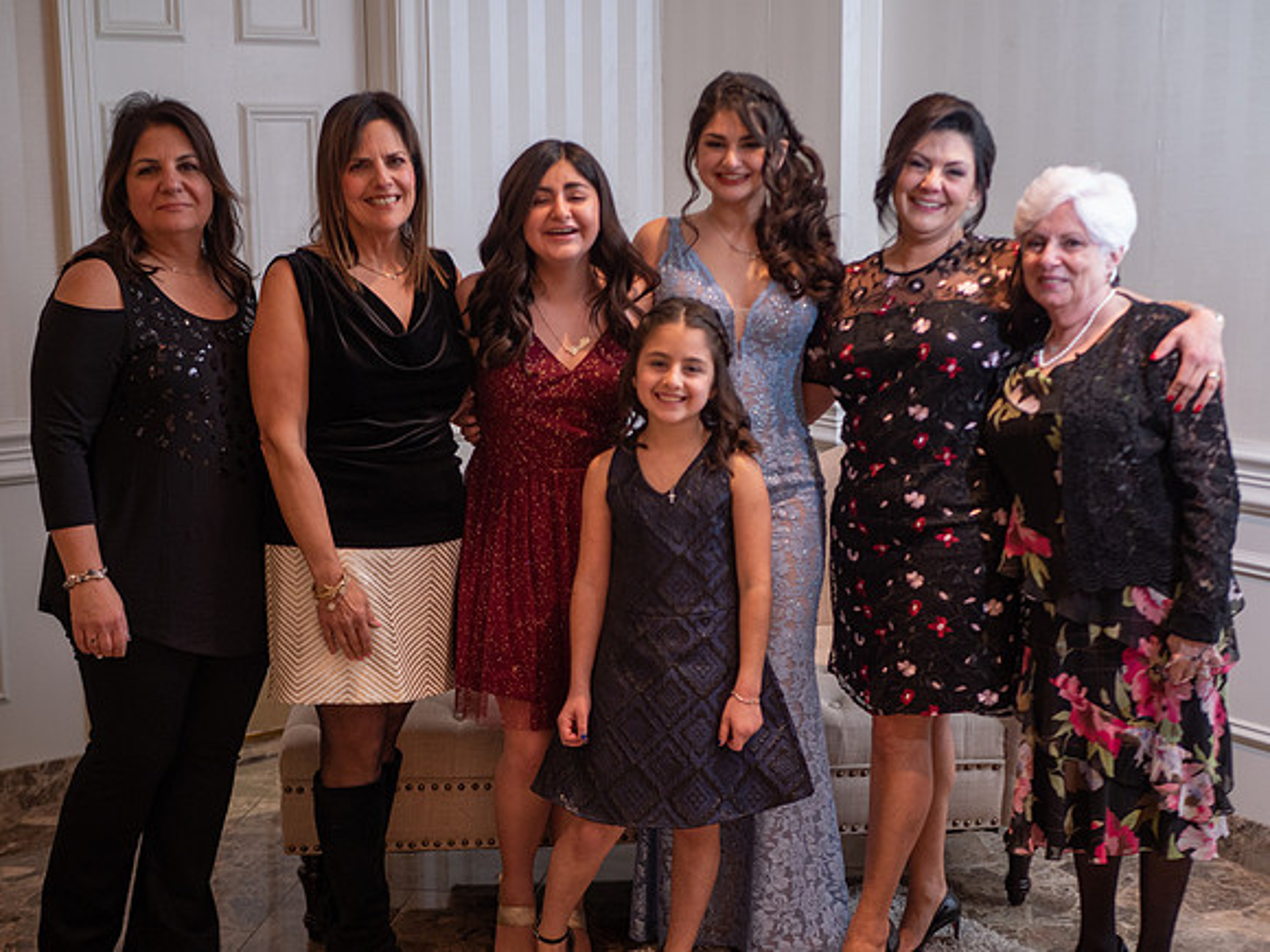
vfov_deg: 29.1
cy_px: 476
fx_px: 1834
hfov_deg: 38.2
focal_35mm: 50
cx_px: 635
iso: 500
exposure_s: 1/80
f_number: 1.7
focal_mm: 25
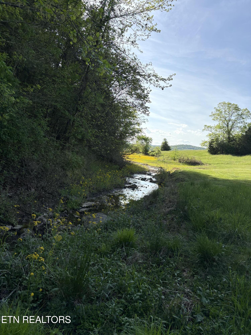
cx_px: 126
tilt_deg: -3.4
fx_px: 251
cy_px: 168
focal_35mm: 26
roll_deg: -8.3
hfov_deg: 53.1
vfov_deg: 67.3
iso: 64
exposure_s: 1/2747
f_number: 1.6
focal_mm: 5.96
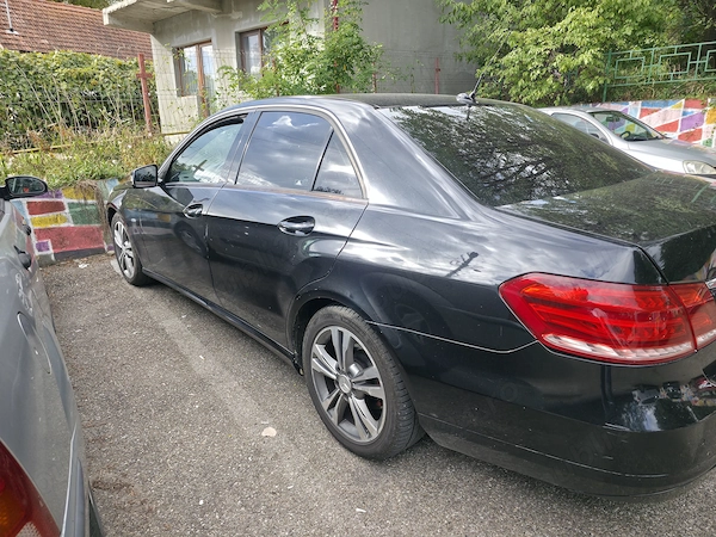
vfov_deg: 58.9
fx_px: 476
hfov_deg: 73.9
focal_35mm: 23
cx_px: 358
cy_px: 268
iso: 32
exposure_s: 1/359
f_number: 1.7
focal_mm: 6.3
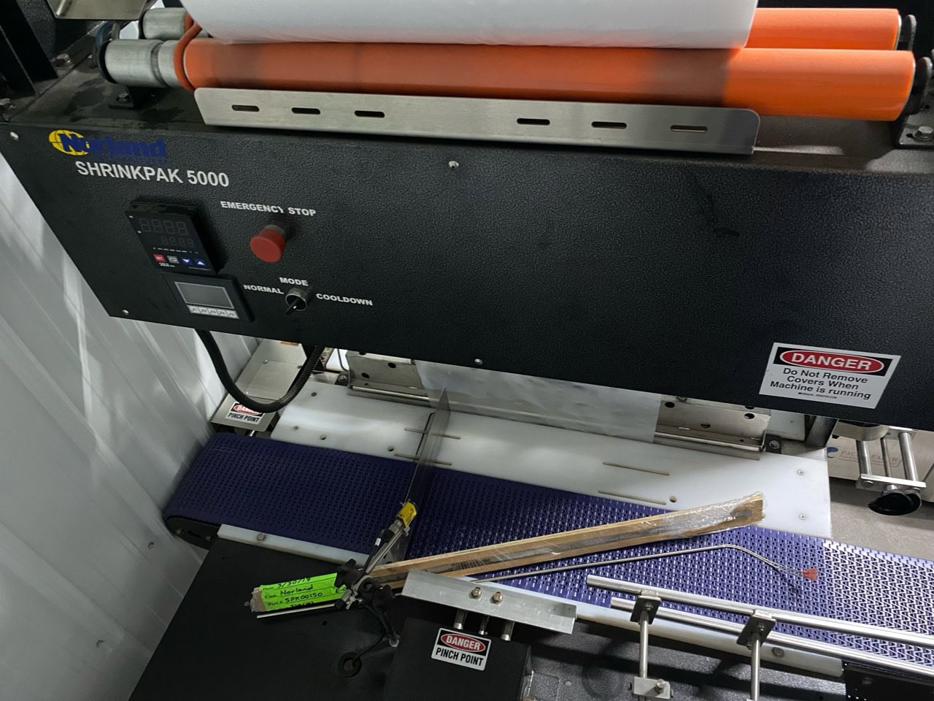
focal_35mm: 26
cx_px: 467
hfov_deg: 67.3
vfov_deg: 53.1
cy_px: 350
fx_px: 702
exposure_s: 1/24
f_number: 1.8
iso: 800
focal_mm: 4.2
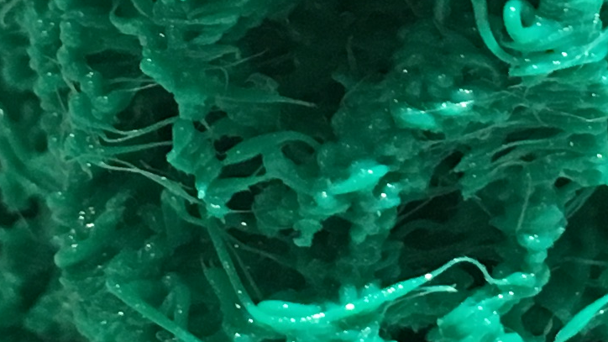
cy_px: -164
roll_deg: +0.6
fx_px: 2837
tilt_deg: -17.2
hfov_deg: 12.1
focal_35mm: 176
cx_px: 634
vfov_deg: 6.8
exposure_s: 1/30
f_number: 2.2
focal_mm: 4.15
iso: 125
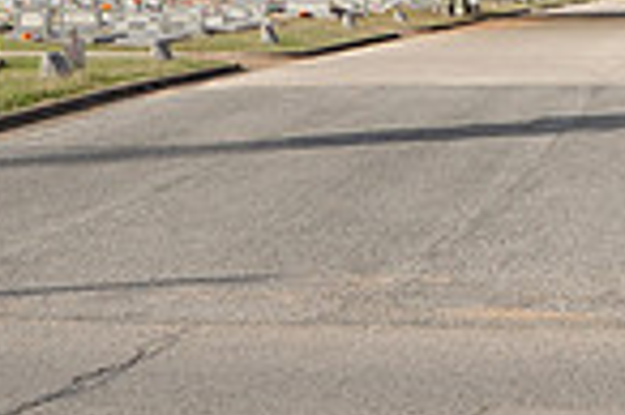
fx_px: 1856
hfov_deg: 18.3
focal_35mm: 107
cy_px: -255
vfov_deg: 12.0
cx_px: 702
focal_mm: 18
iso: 200
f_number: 11
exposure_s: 1/125
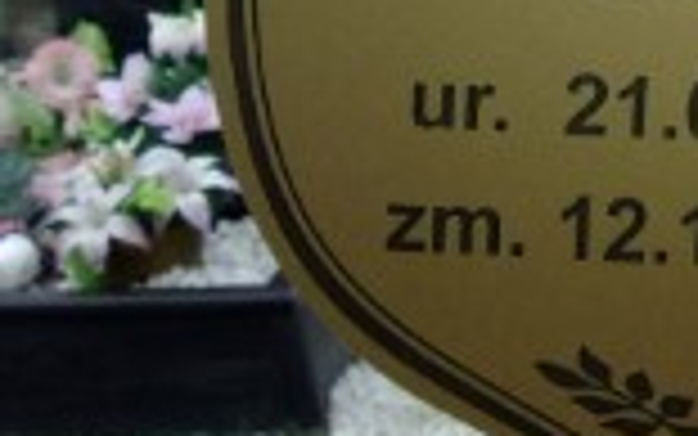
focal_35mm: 118
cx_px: 712
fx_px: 2245
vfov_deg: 10.9
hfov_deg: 17.2
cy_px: -90
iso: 200
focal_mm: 4.9
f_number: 10.4
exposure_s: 1/150
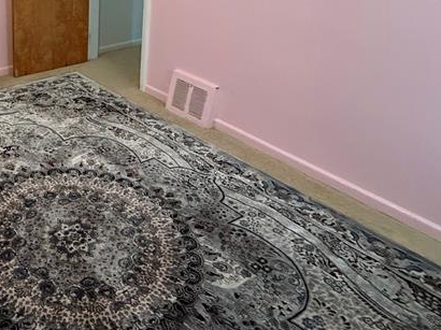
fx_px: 446
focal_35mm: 35
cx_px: 47
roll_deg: +0.2
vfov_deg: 37.3
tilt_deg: -13.9
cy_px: 17
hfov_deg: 47.5
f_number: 2.2
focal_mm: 2.22
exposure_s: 1/60
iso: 800
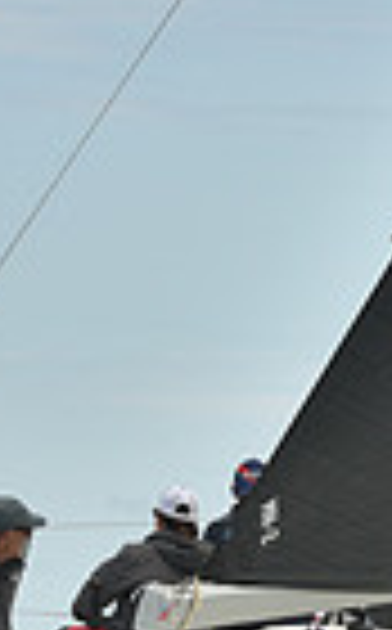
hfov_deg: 3.1
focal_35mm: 415
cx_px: 662
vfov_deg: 5.1
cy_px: 718
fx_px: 7123
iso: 250
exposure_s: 1/800
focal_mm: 98
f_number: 9
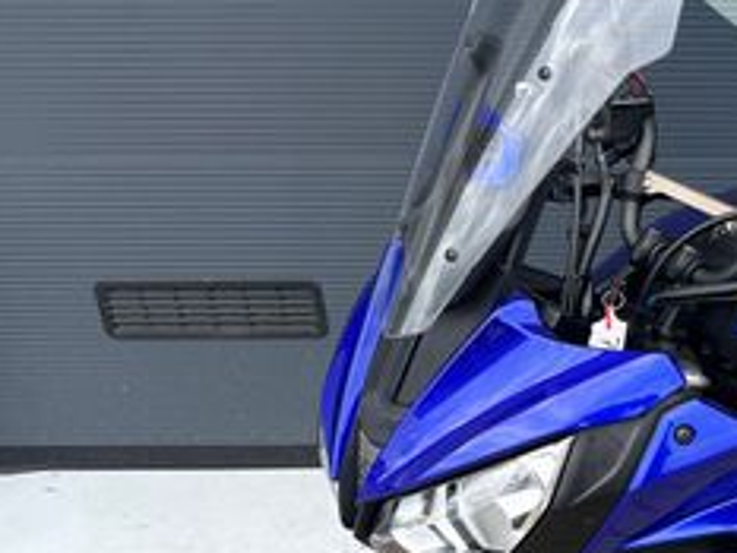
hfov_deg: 27.0
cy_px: 427
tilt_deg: -29.3
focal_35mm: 66
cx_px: 807
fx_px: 1406
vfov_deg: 22.0
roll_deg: +0.3
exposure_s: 1/999
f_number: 1.78
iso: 80
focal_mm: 6.86
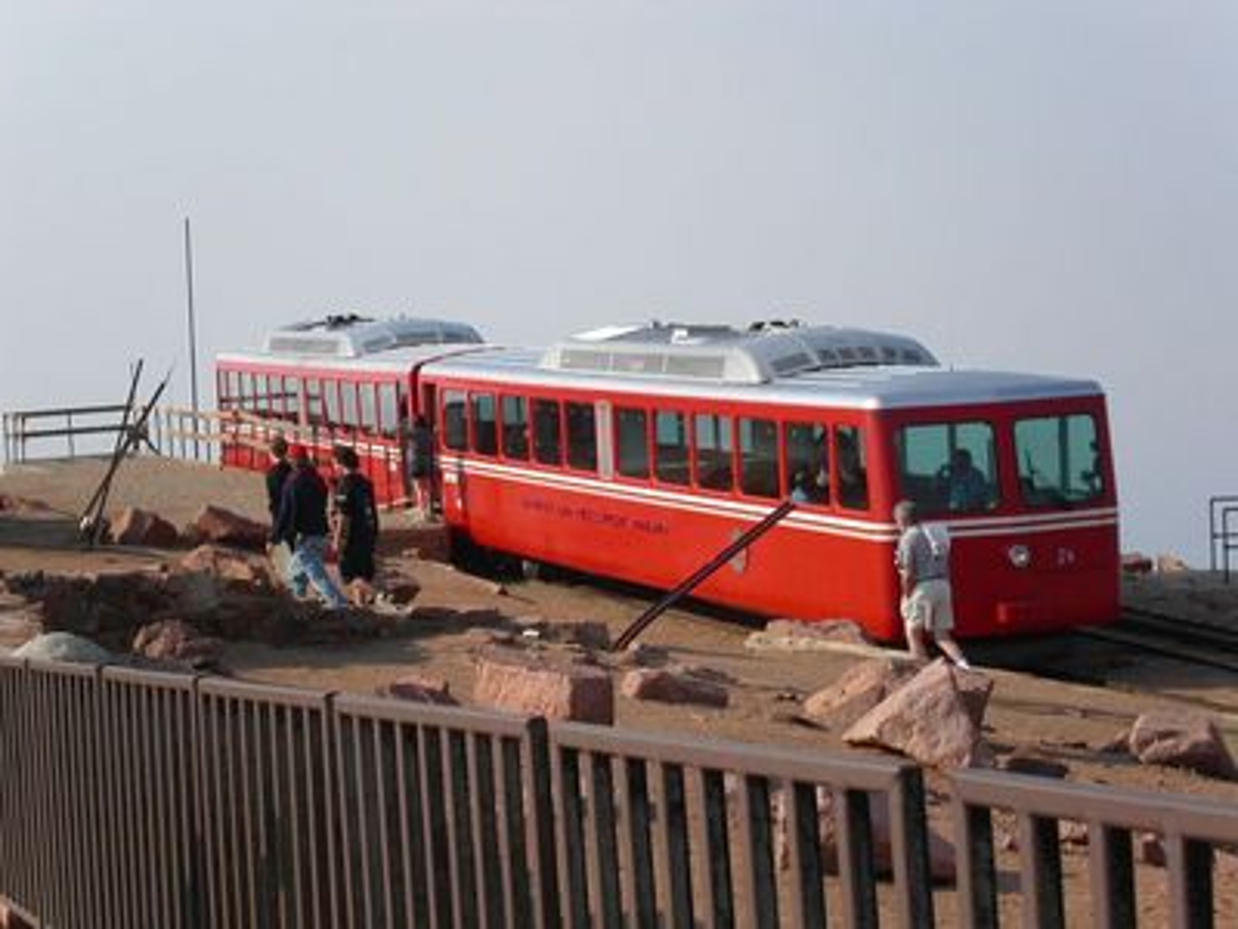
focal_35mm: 98
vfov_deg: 15.1
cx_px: 619
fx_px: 3505
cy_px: 464
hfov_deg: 20.0
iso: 100
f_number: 8
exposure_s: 1/350
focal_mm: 20.3
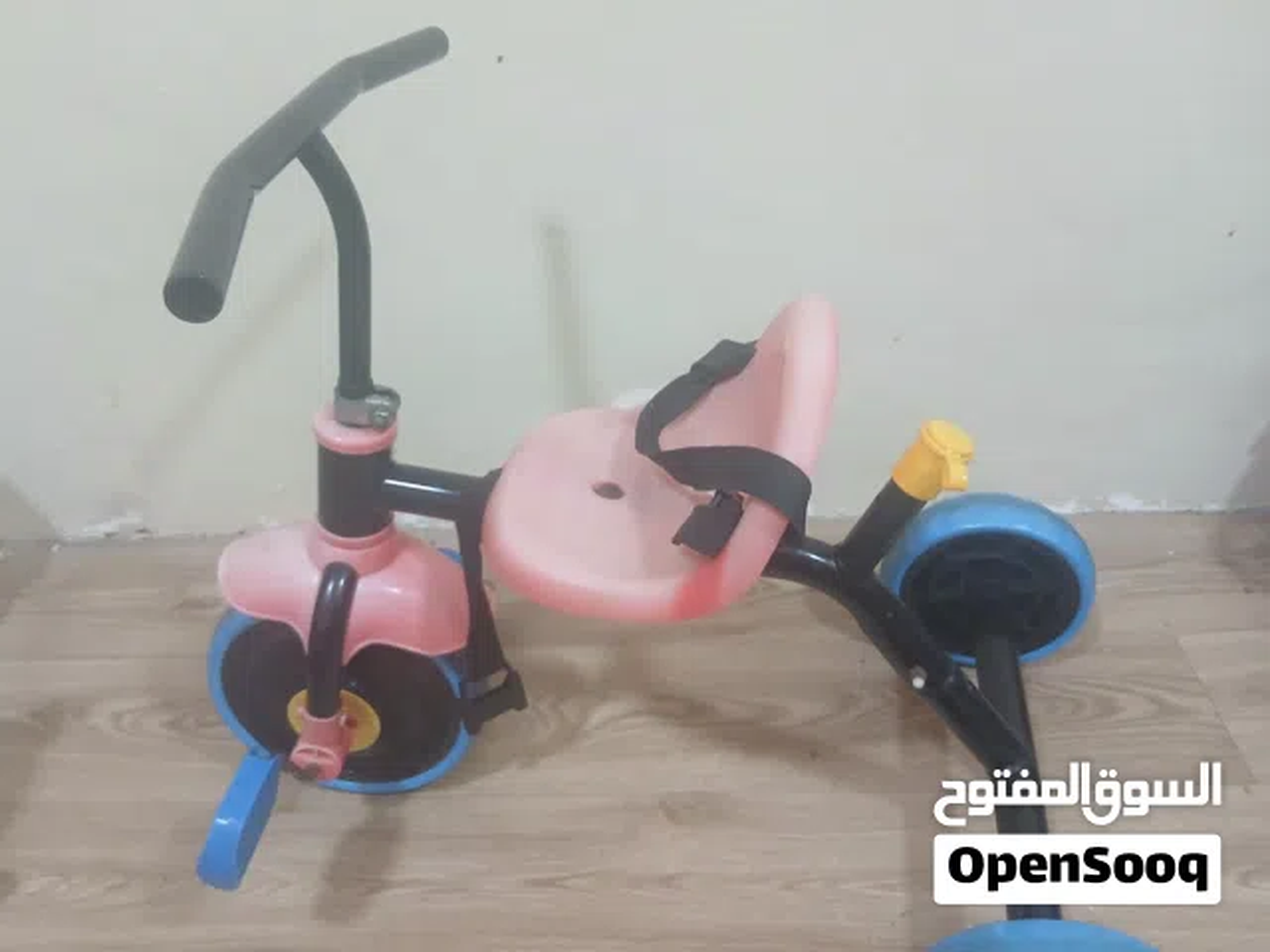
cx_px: 635
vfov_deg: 53.1
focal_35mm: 26
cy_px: 476
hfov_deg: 67.3
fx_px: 954
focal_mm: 3.98
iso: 250
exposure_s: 1/25.1
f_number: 1.8
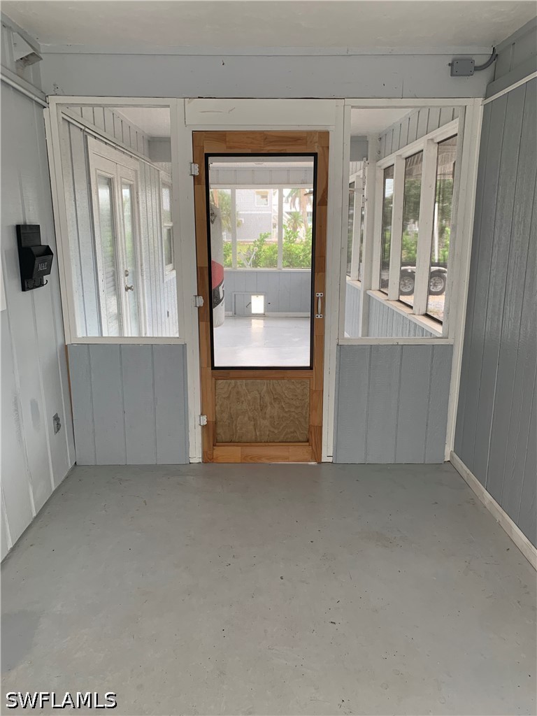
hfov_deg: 53.1
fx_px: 538
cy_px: 358
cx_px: 268
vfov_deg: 67.3
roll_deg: +0.2
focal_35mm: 26
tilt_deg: -11.9
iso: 64
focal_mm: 4.25
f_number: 1.8
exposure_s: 1/121
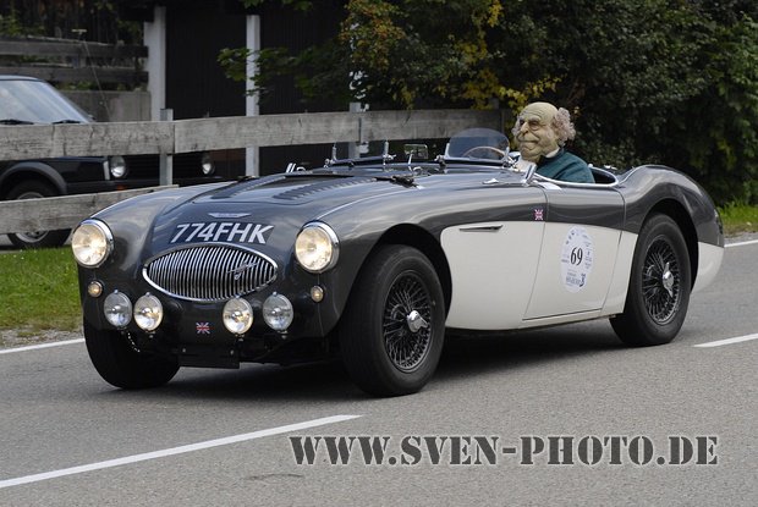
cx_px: 379
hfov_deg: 12.4
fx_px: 3478
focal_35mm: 165
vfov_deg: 8.3
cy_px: 254
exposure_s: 1/200
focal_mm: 110
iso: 400
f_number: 8
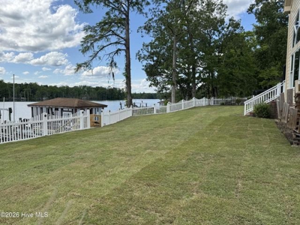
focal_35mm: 24
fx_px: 208
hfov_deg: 71.6
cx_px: 150
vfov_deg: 56.8
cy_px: 112
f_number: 1.78
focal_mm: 6.76
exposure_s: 1/2959
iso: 80
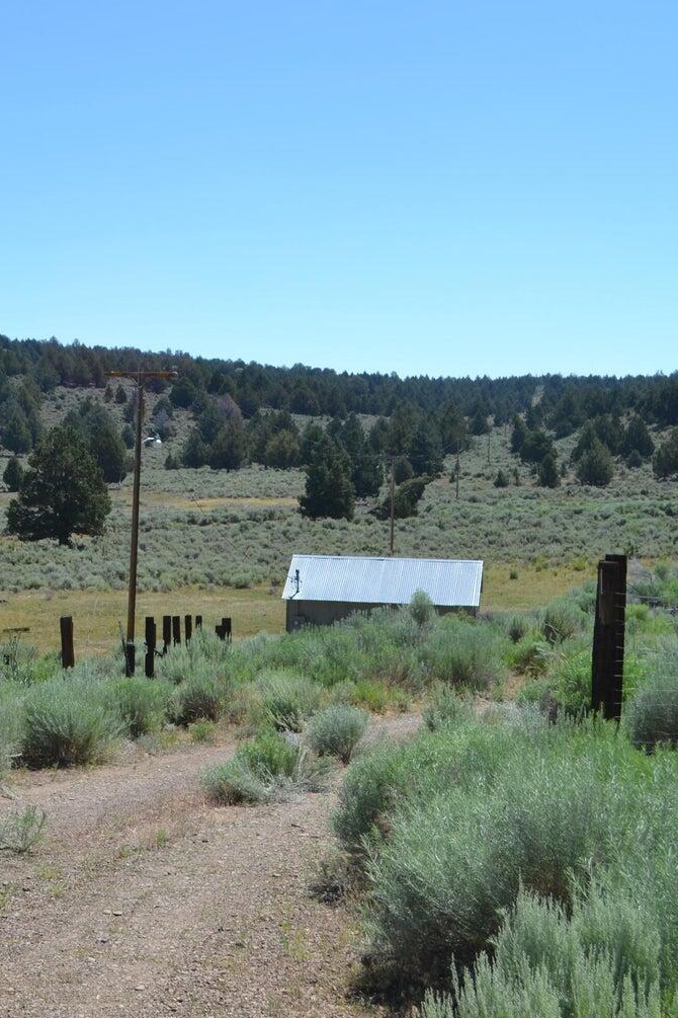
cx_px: 23
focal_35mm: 55
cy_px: 514
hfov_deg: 23.7
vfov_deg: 36.2
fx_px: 1554
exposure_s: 1/200
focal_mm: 24
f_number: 7.1
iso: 100
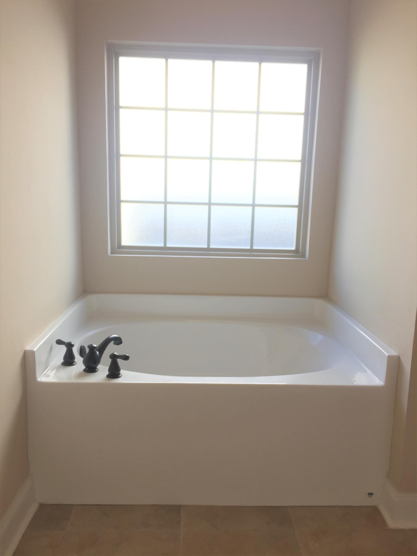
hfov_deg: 48.2
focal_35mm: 29
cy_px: 278
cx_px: 208
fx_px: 466
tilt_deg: -9.7
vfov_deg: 61.7
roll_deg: -1.9
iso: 40
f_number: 2.2
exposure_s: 1/120
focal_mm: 4.15
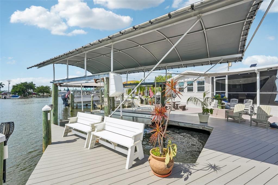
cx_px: 139
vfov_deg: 73.7
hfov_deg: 96.8
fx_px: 124
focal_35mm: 16
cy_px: 92
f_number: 8
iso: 400
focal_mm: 16
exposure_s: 1/1600
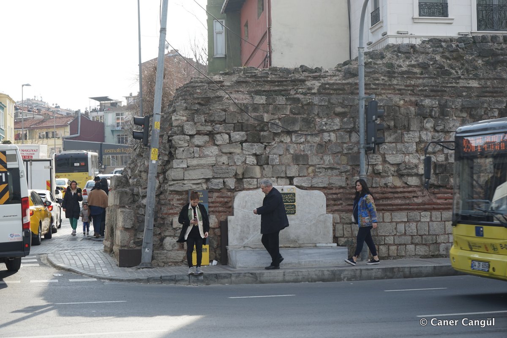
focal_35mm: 70
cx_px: 254
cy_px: 169
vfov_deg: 19.5
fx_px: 986
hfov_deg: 28.8
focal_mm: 70
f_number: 7.1
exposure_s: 1/160
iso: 100
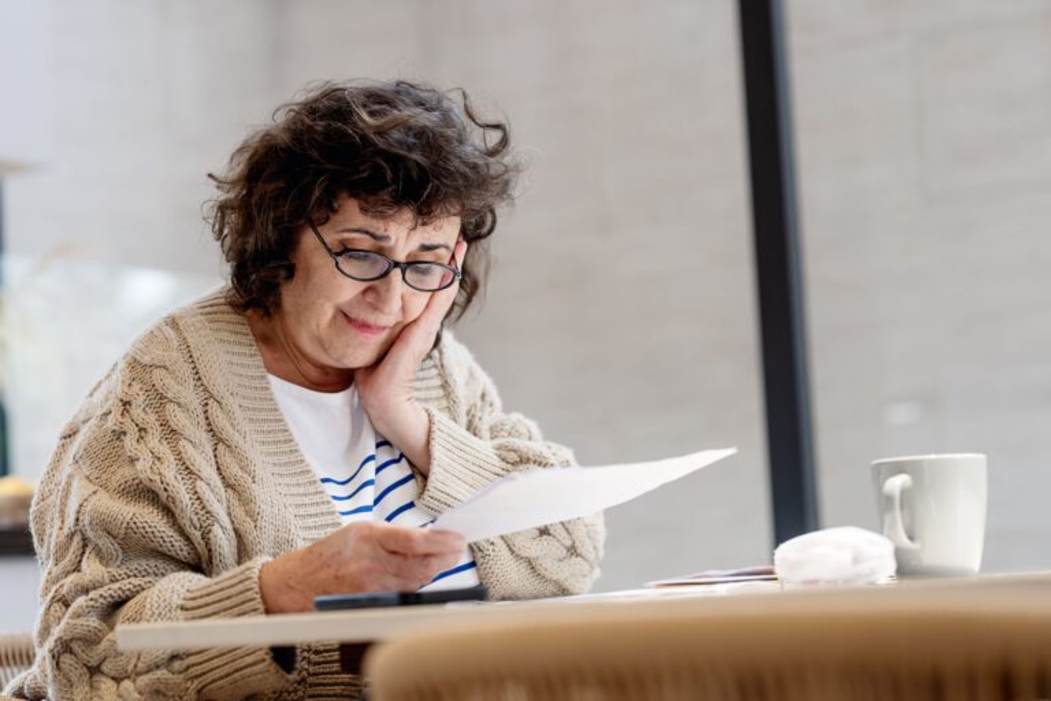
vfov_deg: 16.1
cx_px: 526
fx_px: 2481
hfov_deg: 23.9
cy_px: 350
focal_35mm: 85
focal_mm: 85
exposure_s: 1/250
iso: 320
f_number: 2.8
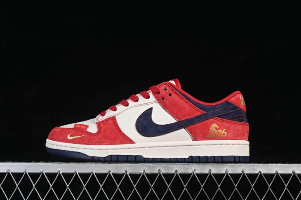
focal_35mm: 75
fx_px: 627
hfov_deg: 27.0
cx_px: 150
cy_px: 100
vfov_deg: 18.2
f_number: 8
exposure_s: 1/80
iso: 160
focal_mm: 50
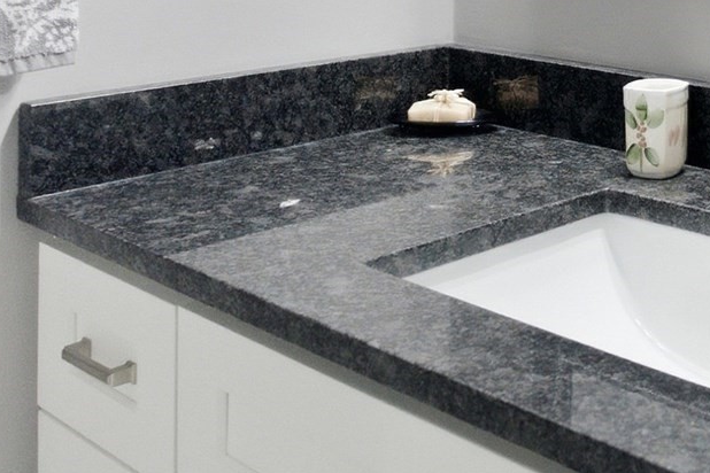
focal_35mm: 55
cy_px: -44
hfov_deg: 31.5
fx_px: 1078
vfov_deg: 23.3
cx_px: 817
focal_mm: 16.5
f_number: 4
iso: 2000
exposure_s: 1/160
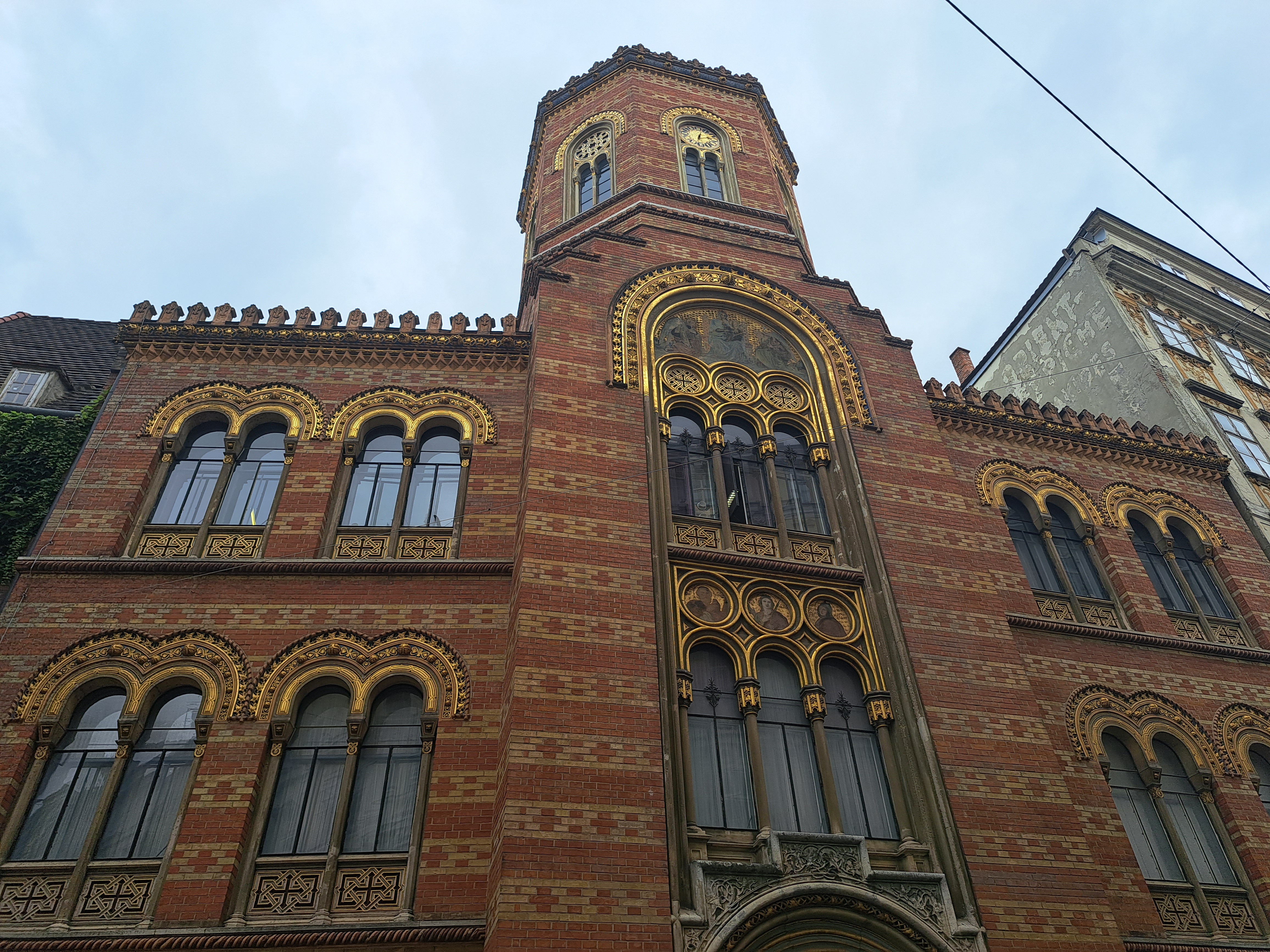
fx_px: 881
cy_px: 476
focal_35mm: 24
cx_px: 635
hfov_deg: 71.6
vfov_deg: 56.8
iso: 50
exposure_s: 1/476
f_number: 1.8
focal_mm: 5.23
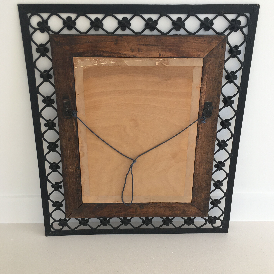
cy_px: 135
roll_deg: -0.1
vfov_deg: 47.2
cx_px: 137
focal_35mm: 35
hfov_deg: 47.2
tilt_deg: -28.6
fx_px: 313
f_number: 2.2
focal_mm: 4.15
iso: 32
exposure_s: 1/100
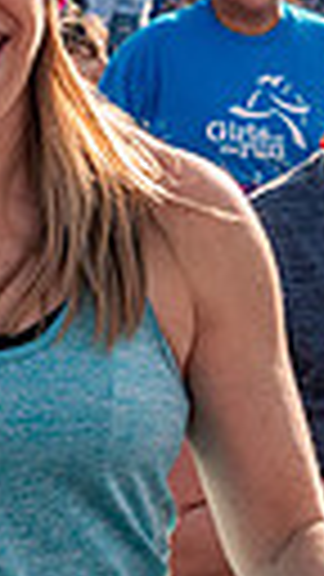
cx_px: 196
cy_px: 93
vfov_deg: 5.1
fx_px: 6491
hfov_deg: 2.9
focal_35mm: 425
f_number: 10
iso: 800
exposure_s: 1/1000
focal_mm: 75
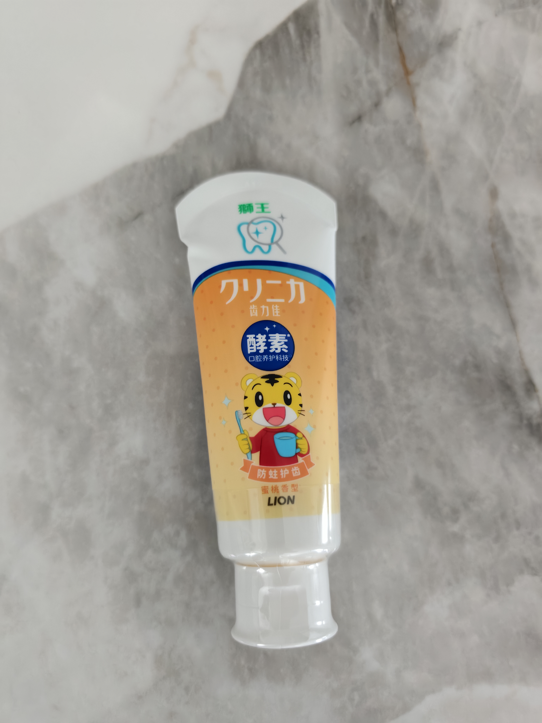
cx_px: 271
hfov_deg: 58.9
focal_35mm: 23
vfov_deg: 73.9
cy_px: 362
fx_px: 480
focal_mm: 5.6
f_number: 1.57
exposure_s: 1/100
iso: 745
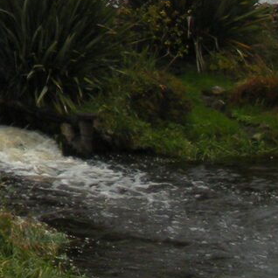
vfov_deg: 9.4
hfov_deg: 9.0
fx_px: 1635
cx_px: -332
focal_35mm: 180
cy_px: -178
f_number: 3.5
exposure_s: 1/88.1
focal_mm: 6.3
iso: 88
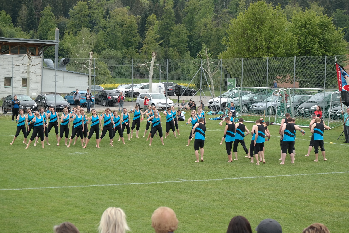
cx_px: 174
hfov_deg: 26.3
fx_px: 746
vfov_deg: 17.7
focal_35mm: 77
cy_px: 116
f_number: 4.5
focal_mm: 50
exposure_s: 1/250
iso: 100
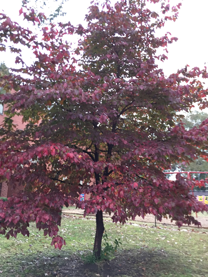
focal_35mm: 29
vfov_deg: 61.7
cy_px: 138
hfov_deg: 48.2
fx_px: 232
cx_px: 104
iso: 125
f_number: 2.2
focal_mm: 4.15
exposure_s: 1/30
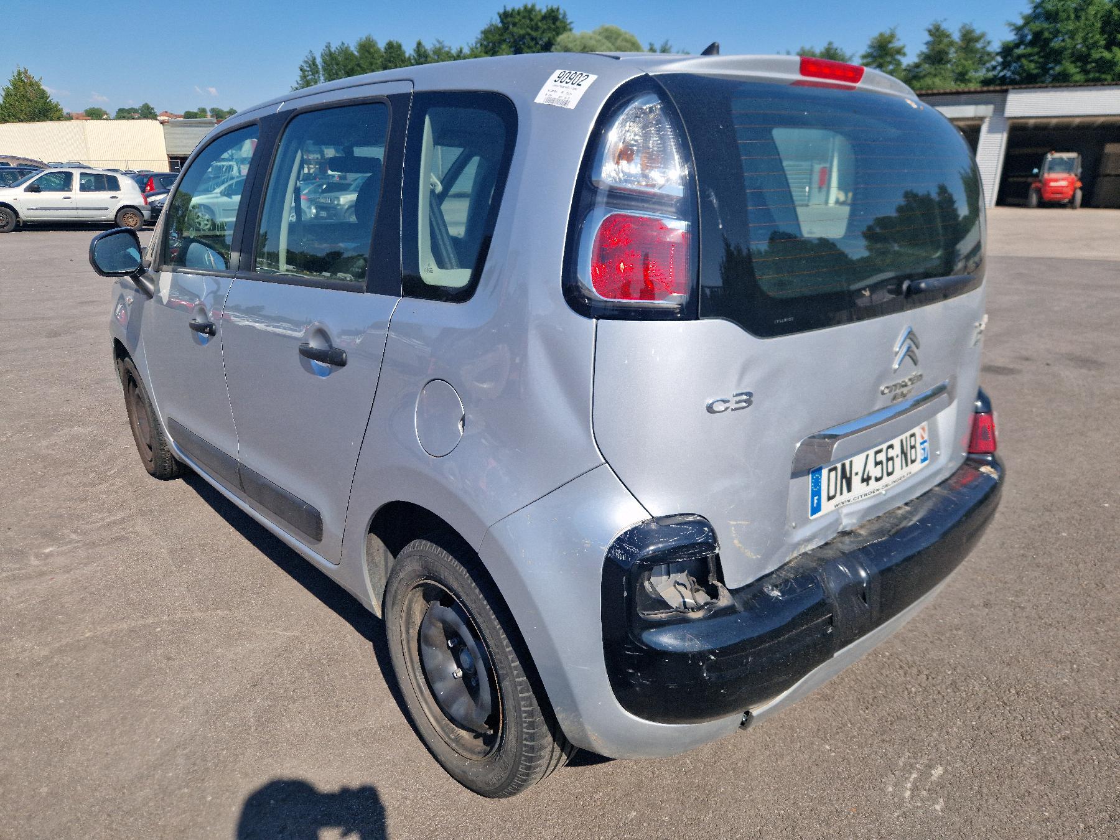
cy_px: 420
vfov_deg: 58.9
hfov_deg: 73.9
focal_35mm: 23
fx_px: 744
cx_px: 560
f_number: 1.8
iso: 50
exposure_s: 1/1429
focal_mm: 5.4
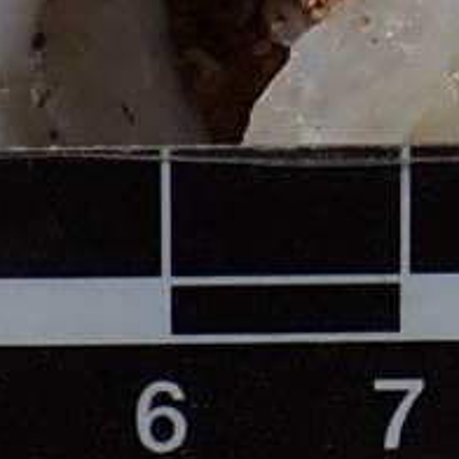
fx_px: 4065
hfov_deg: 6.4
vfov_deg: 6.3
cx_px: 609
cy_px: -496
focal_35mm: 271
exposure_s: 1/800
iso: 100
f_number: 9
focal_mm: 5.5
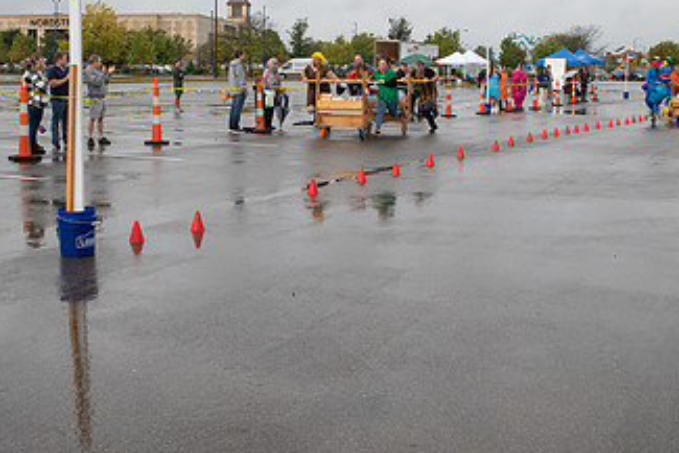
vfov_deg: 29.5
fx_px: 849
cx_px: 297
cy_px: 123
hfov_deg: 43.5
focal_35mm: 45
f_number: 7.1
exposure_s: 1/500
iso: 400
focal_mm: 24
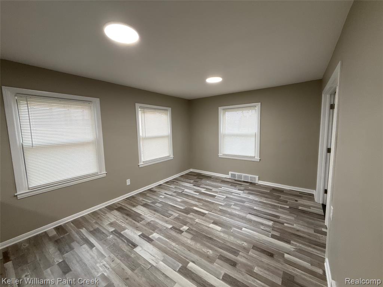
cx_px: 192
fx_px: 155
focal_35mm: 14
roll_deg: +2.4
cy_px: 144
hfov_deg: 102.1
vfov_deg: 85.7
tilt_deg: -6.0
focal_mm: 2.22
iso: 200
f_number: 2.2
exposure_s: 1/120
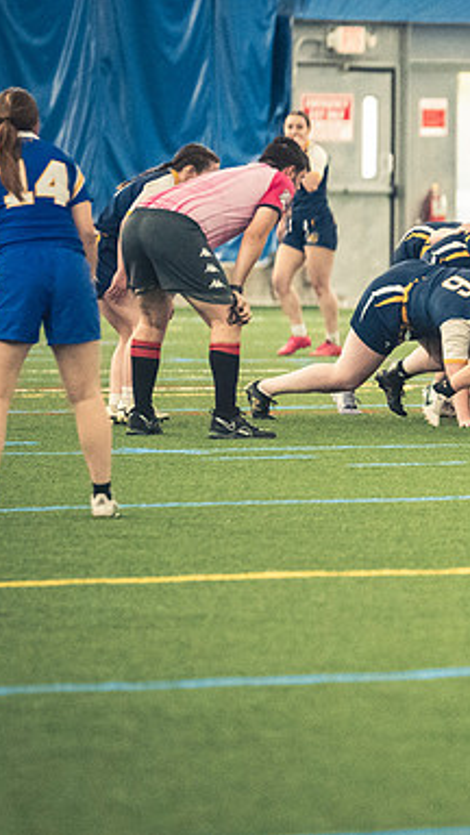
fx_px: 10524
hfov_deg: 2.6
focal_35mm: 475
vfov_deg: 4.5
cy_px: 418
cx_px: 568
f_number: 2.8
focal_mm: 200
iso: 12800
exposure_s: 1/500
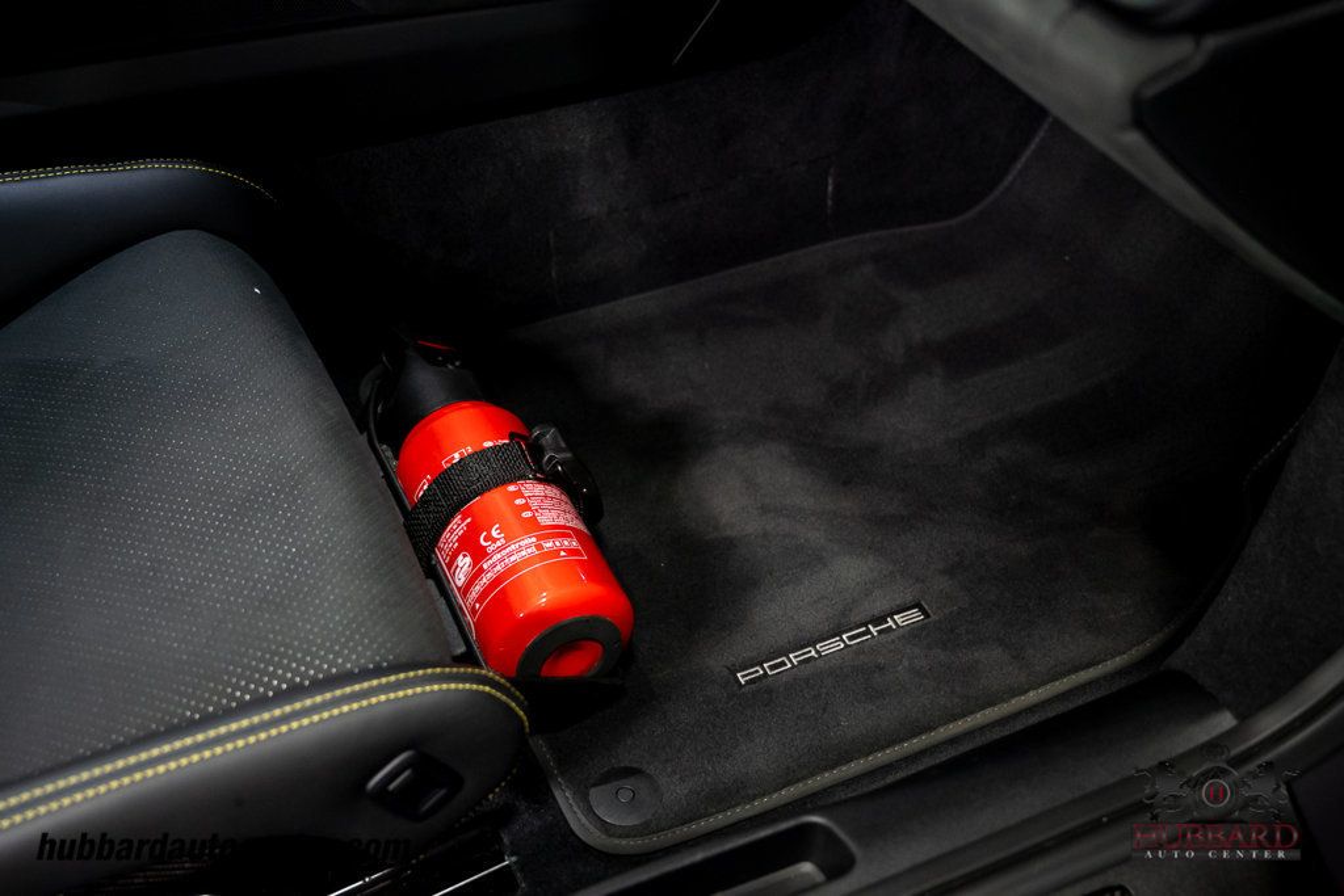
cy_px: 448
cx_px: 672
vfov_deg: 32.6
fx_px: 1531
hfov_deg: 47.4
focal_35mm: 41
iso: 3200
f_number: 4
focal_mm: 41
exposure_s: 1/60
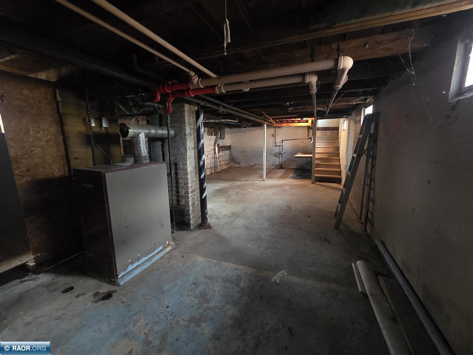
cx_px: 236
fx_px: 178
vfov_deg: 89.9
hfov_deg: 106.2
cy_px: 178
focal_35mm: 13
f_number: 2.2
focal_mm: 2.2
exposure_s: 1/24
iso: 1600
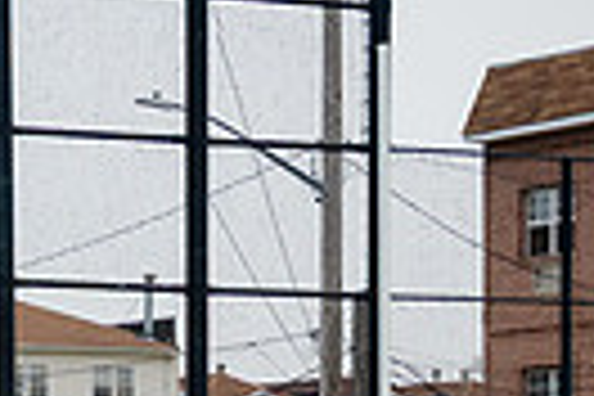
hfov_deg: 9.0
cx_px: -93
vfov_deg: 5.8
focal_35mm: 226
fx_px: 3729
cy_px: 958
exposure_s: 1/1600
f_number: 4
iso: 250
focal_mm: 38
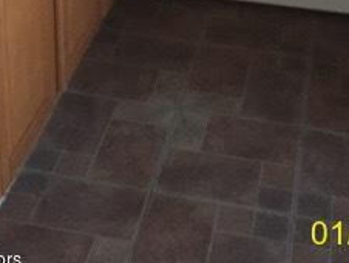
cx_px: 137
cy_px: -80
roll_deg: +0.1
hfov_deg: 23.8
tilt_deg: -23.6
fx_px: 828
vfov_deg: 17.0
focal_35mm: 82
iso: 320
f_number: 2.2
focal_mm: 4.15
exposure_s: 1/15
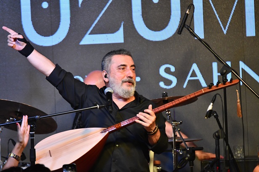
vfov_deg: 4.6
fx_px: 2157
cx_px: 130
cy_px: 86
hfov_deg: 6.9
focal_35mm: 300
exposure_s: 1/250
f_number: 2.8
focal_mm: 200
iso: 2500
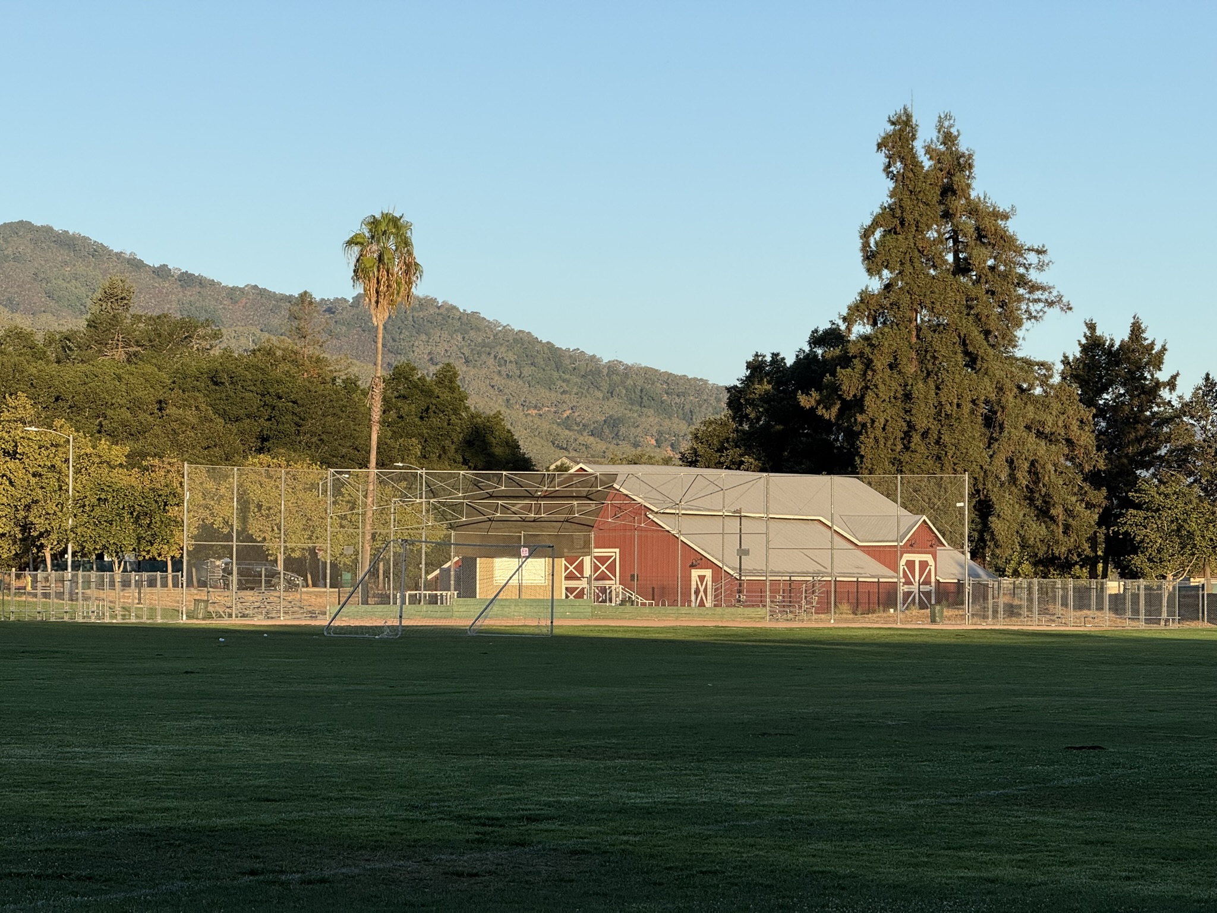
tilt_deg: +2.0
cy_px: 456
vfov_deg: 12.3
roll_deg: -0.5
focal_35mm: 120
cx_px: 608
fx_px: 4219
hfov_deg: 16.4
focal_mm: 15.66
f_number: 2.8
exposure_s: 1/840
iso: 50
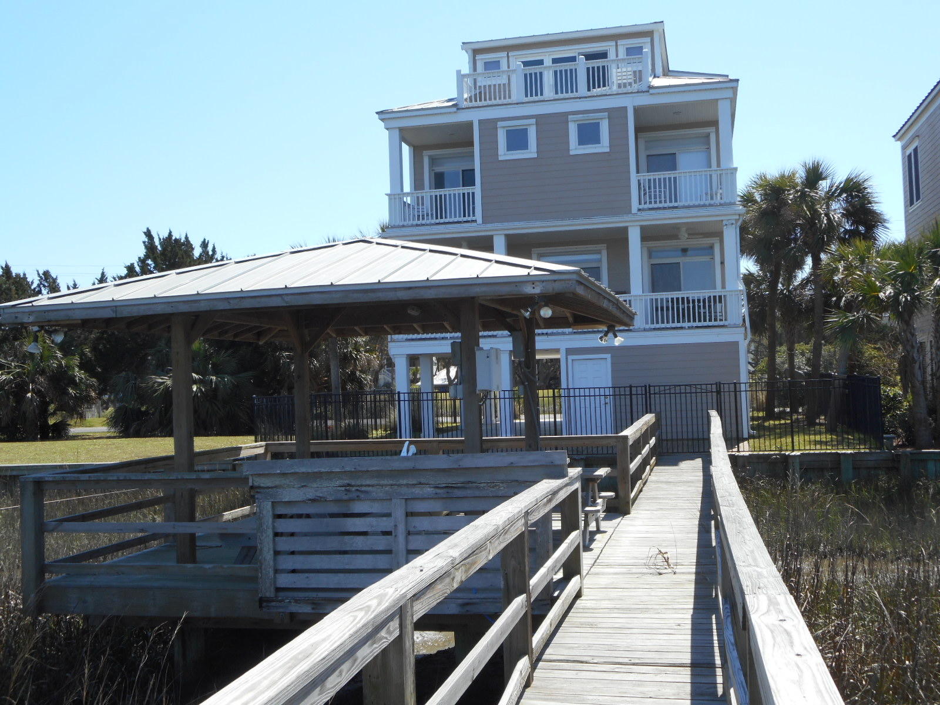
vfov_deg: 36.8
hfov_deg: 47.9
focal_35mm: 39
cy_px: 352
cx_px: 470
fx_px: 1059
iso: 80
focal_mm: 6.9
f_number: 4.5
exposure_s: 1/320
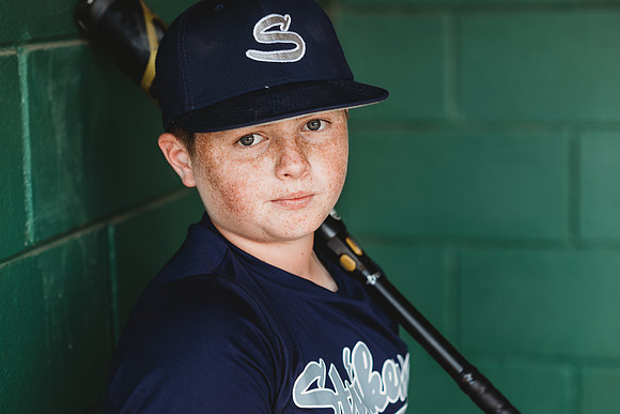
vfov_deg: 16.1
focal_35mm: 85
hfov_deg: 23.9
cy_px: 207
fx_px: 1464
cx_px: 310
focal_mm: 85
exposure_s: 1/80
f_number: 2.8
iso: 100
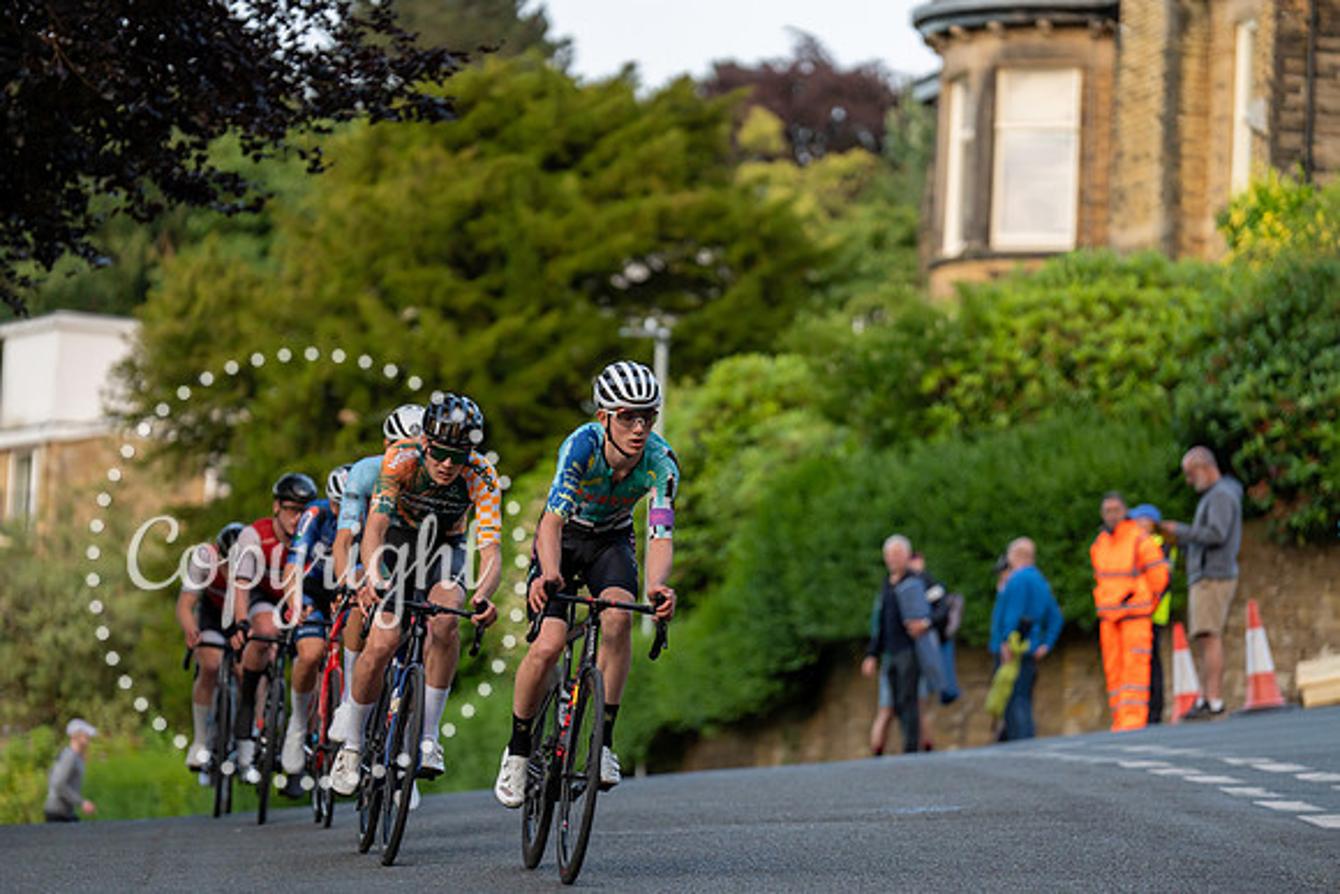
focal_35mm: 154
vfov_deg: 8.9
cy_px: 447
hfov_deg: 13.3
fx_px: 5733
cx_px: 670
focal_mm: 154
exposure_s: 1/1000
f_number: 2.8
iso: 1250
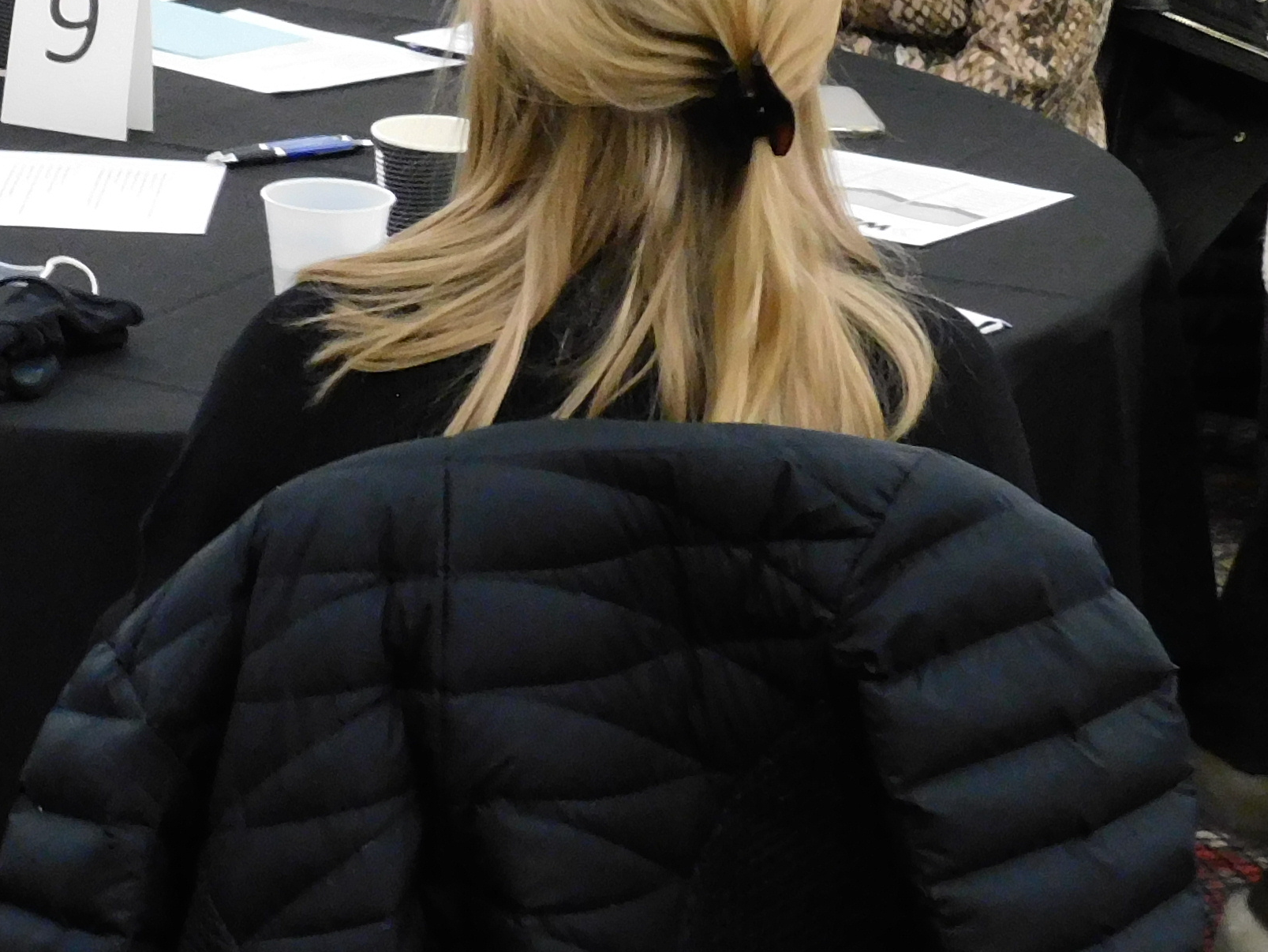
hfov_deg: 14.8
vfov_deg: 11.5
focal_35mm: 129
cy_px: 184
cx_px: -268
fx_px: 4726
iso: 450
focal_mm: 8
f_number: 3.7
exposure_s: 1/8
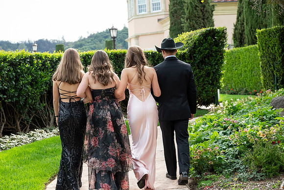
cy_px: 95
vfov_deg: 18.0
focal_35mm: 76
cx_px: 142
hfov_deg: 26.6
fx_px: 600
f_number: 6
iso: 1250
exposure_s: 1/2000
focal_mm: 76
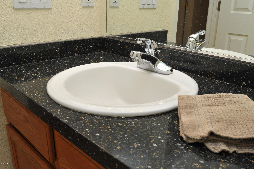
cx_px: 127
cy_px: 84
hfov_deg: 58.7
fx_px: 226
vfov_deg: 41.1
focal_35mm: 32
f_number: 13
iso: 1000
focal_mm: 32
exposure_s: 1/60
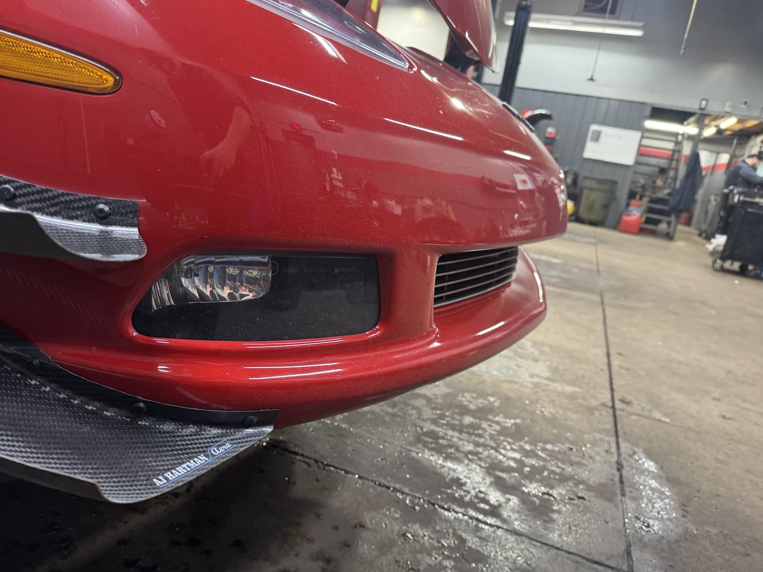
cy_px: 290
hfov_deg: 67.3
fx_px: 573
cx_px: 365
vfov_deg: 53.1
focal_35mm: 26
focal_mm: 6.76
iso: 320
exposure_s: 1/60
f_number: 1.78
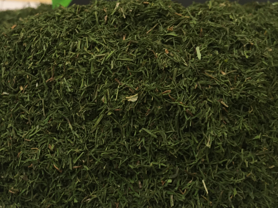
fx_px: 385
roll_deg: -0.7
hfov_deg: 38.6
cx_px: 68
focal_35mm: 48
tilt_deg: -41.3
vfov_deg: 30.0
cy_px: 139
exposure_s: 1/33
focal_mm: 4.15
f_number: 2.2
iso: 160
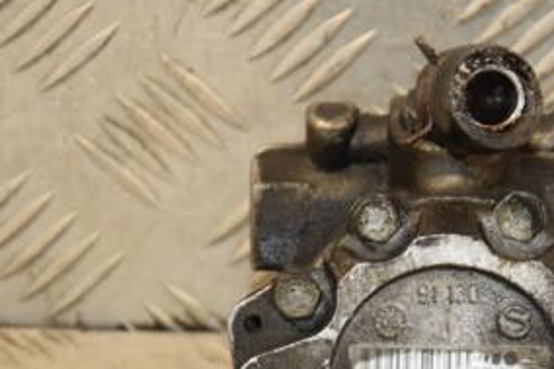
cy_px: 308
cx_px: 523
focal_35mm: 333
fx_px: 5122
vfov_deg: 4.1
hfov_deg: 6.2
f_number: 5.6
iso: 800
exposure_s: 1/125
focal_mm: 105
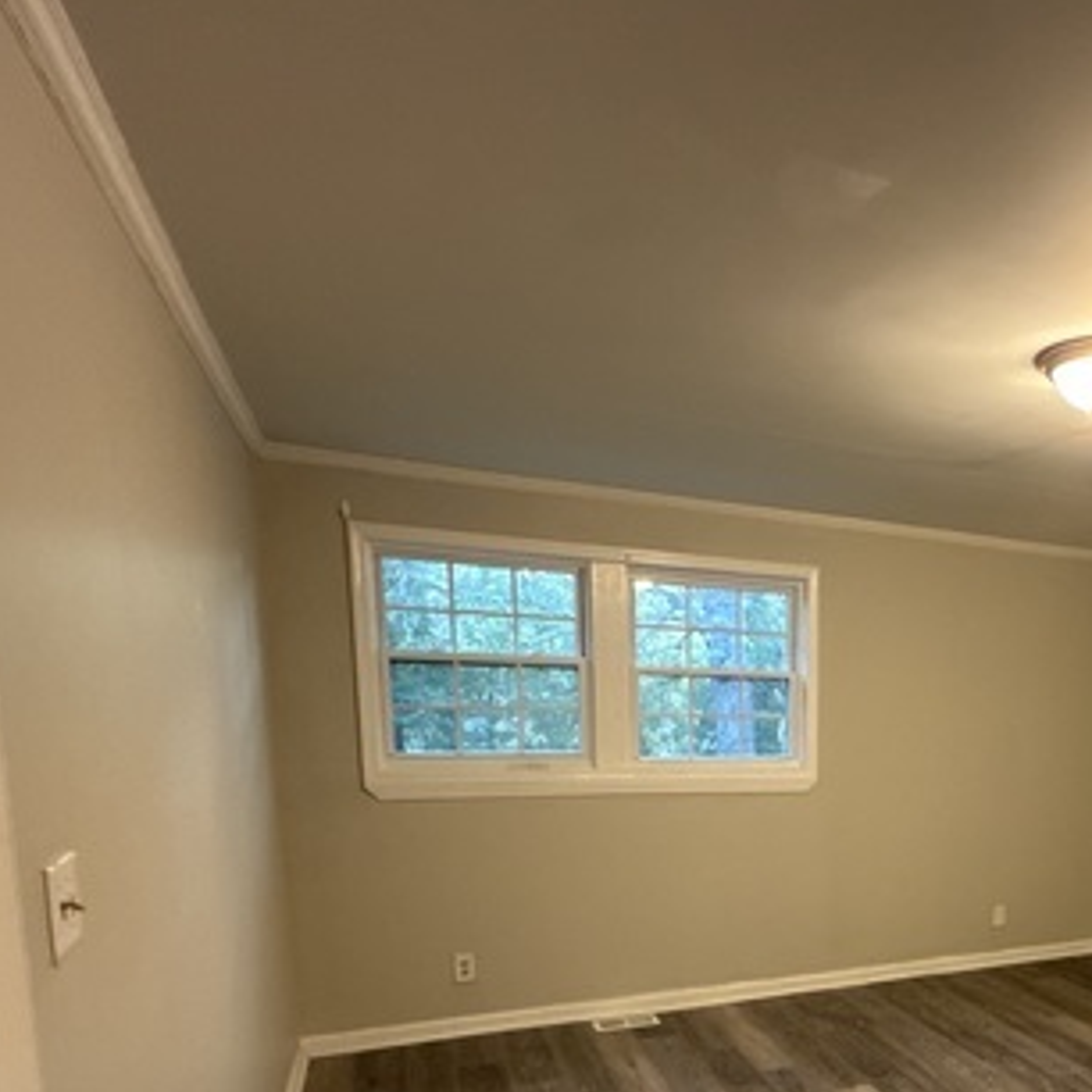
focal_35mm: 27
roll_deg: -1.8
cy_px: 846
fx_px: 964
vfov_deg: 55.6
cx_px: 915
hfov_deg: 53.9
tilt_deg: -8.5
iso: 640
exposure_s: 1/60
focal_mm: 2.22
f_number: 2.2
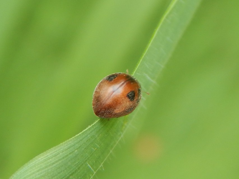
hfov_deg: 23.0
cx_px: 120
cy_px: 90
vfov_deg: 17.4
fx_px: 587
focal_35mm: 85
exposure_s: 1/50
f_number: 4.3
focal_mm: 15.3
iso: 125
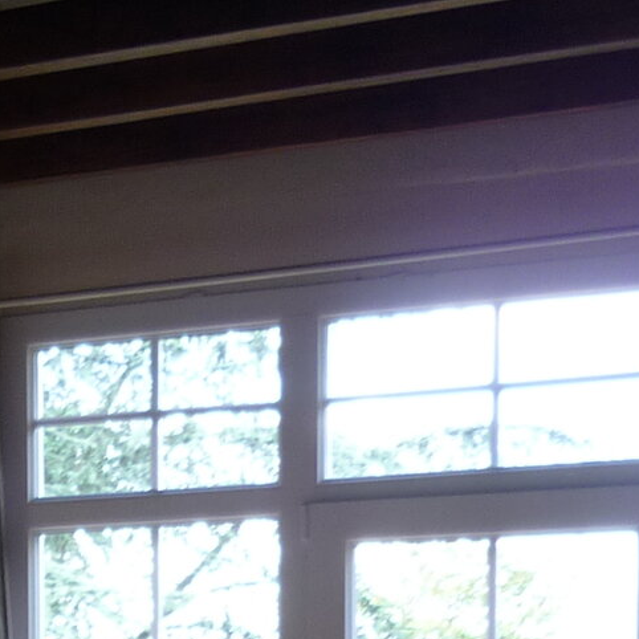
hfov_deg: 13.1
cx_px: -407
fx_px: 2590
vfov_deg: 13.2
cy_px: 997
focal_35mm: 124
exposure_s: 1/30
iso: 100
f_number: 2.8
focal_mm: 5.5
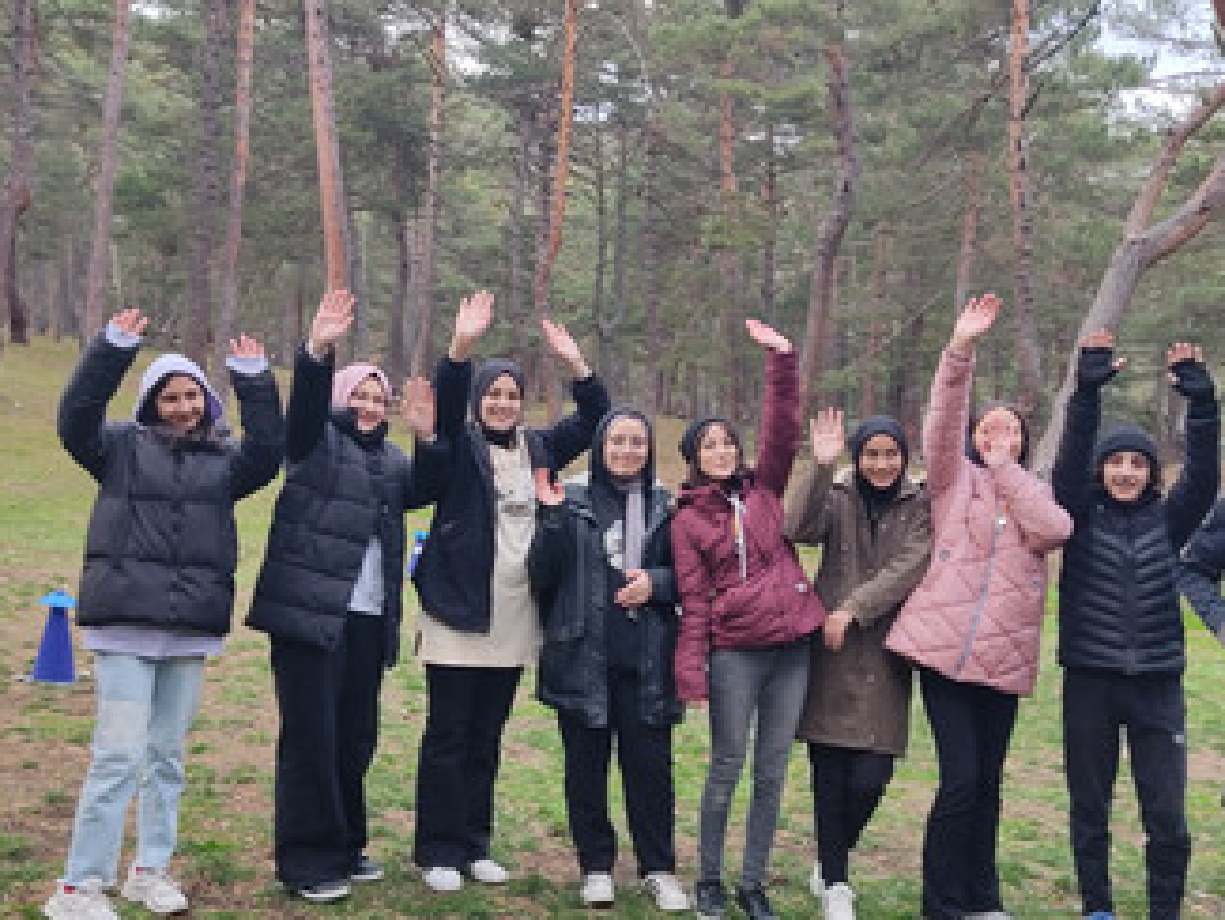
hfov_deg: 46.7
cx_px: 565
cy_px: 488
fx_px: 1416
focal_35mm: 40
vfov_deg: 36.0
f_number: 1.79
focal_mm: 4.74
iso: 121
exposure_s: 1/100
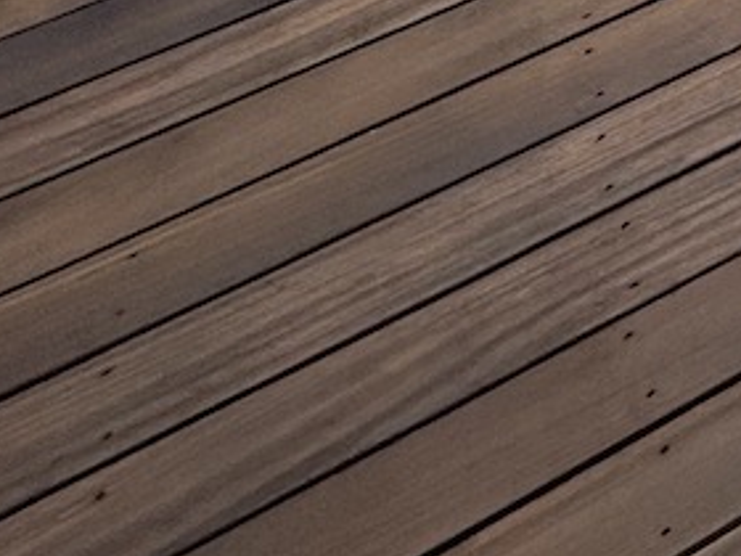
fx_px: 1713
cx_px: 2062
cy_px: -810
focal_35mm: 80
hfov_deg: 12.6
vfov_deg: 13.3
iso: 50
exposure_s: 1/2681
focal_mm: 2.22
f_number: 2.2
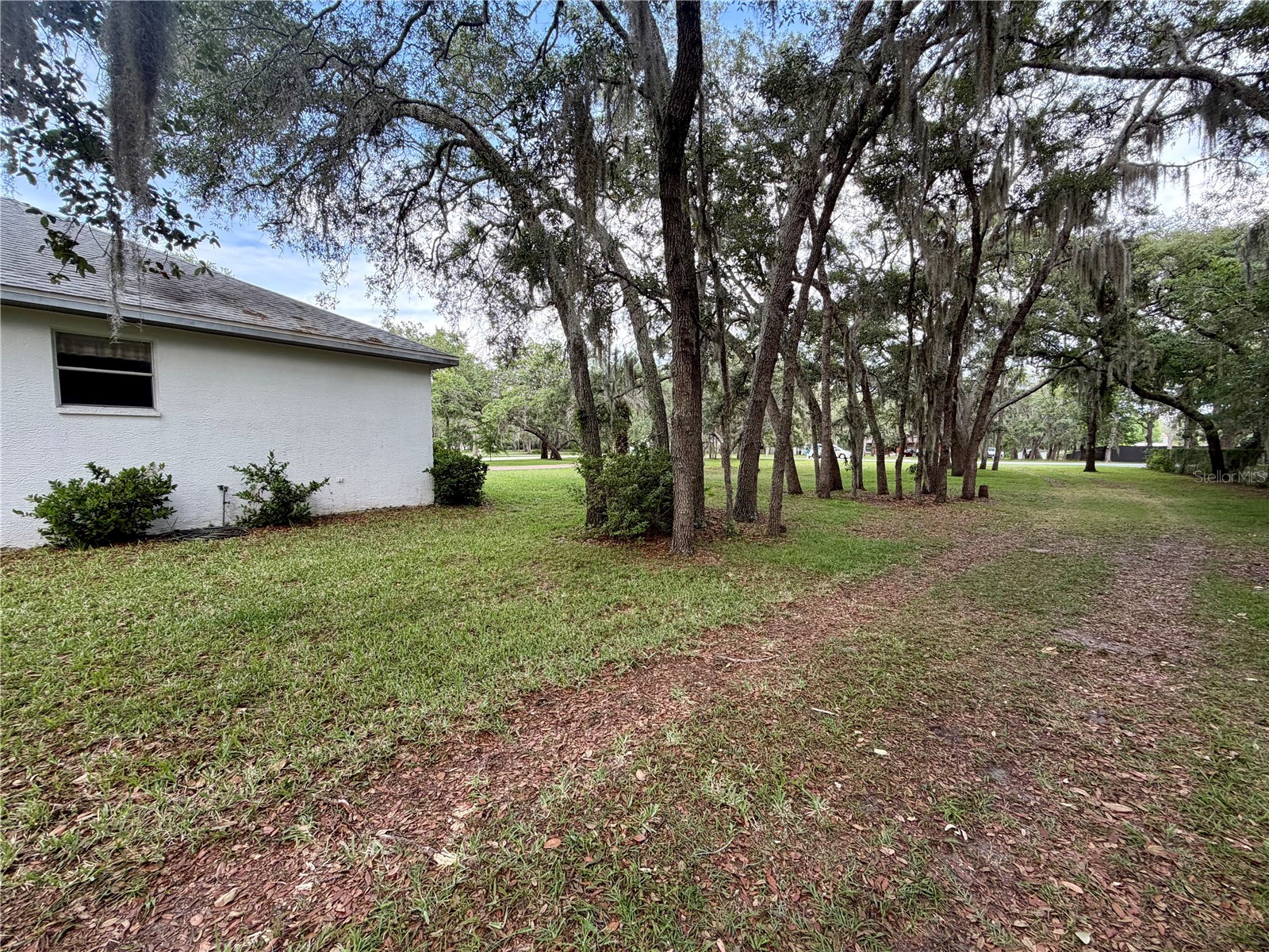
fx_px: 513
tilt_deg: -3.4
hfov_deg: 102.1
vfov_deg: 85.7
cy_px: 476
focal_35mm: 14
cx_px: 634
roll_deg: +0.1
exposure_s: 1/148
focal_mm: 2.22
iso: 64
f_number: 2.2
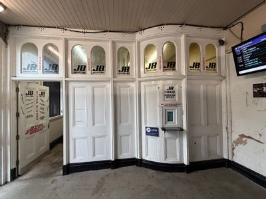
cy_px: 100
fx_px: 108
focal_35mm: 14
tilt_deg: -1.9
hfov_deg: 102.1
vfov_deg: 85.7
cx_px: 133
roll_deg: +1.9
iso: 100
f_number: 2.2
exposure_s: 1/100
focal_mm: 2.22
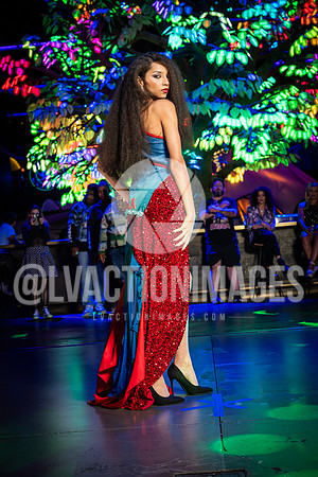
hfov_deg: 25.5
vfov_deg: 37.5
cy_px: 238
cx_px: 159
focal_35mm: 53
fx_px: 702
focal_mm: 53
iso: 500
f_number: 5
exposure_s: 1/80
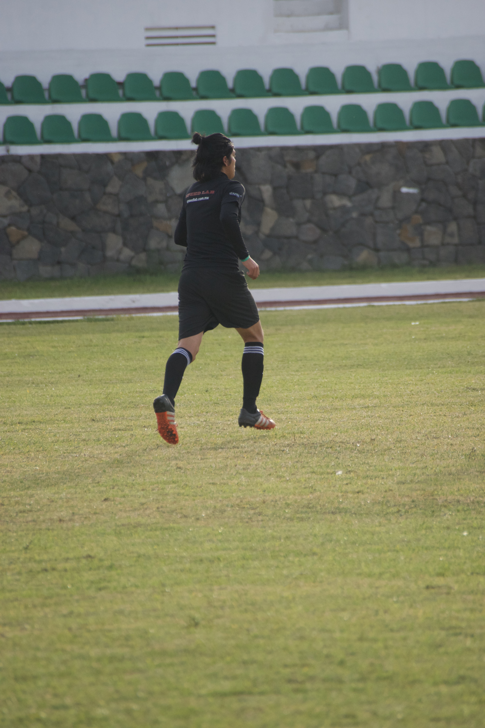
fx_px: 9093
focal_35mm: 450
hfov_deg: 3.1
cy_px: 364
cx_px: 242
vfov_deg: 4.6
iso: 500
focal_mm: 300
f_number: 5.6
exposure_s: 1/1000
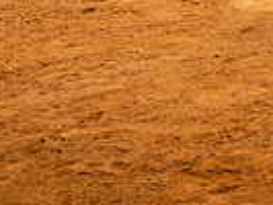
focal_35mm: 205
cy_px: -252
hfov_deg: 9.6
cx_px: 294
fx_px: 1618
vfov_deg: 6.9
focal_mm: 63
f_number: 4.5
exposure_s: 1/250
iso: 250
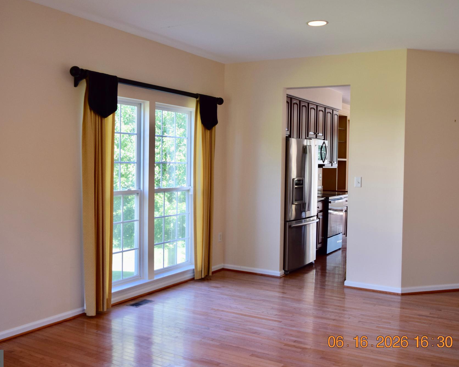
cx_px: 224
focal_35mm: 38
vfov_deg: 39.2
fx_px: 516
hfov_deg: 47.9
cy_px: 182
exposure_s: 1/100
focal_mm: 22
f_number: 5
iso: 400
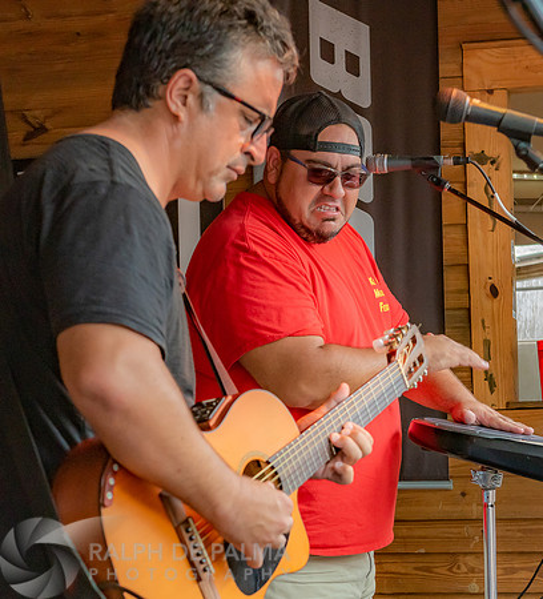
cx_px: 225
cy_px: 438
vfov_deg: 17.9
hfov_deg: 16.3
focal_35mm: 101
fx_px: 1895
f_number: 5.6
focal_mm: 52
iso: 800
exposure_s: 1/160
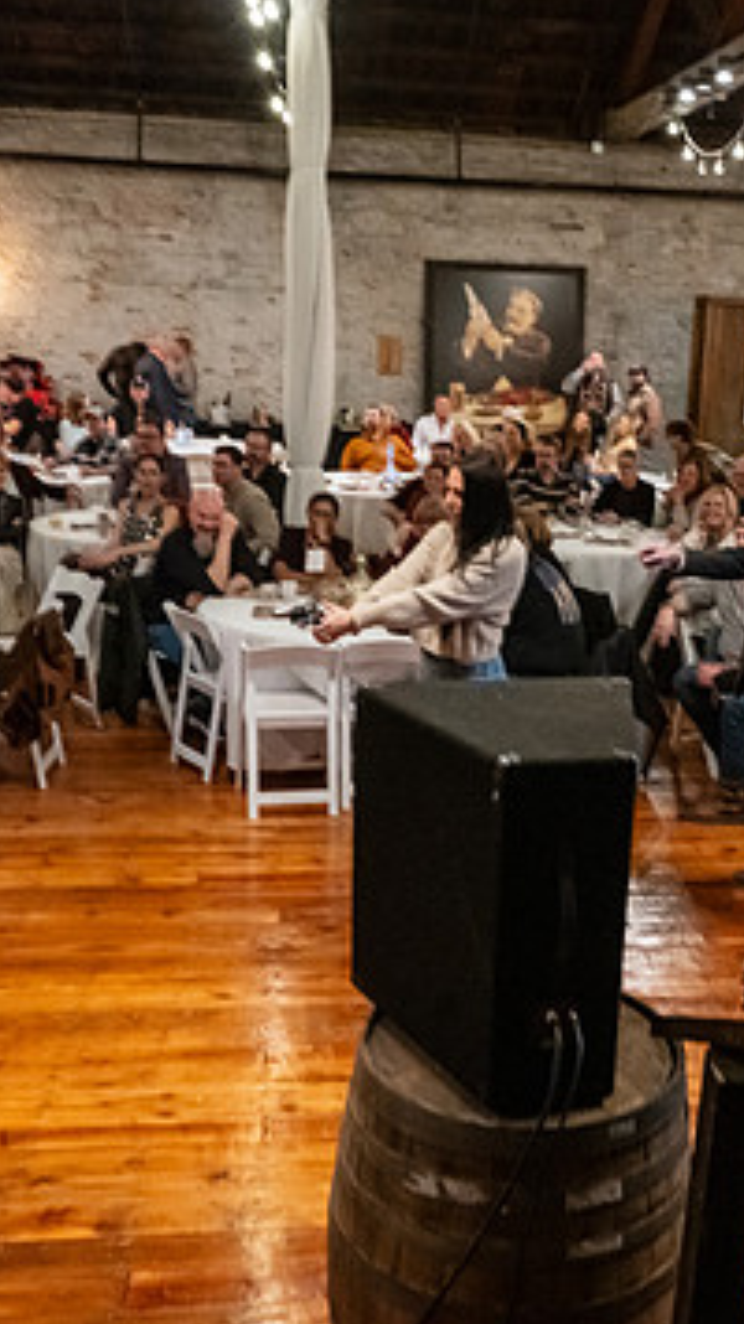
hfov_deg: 28.8
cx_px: 502
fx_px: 1439
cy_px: 705
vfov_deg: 49.4
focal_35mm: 41
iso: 6400
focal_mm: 24
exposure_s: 1/40
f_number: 6.3
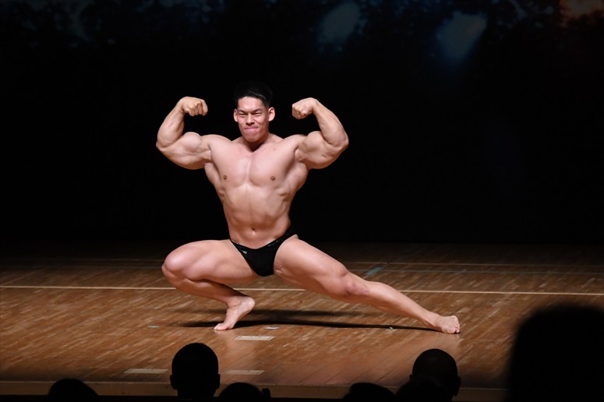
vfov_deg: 4.8
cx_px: 302
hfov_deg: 7.2
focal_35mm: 285
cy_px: 201
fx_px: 4779
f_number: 5.6
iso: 4000
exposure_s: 1/400
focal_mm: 190
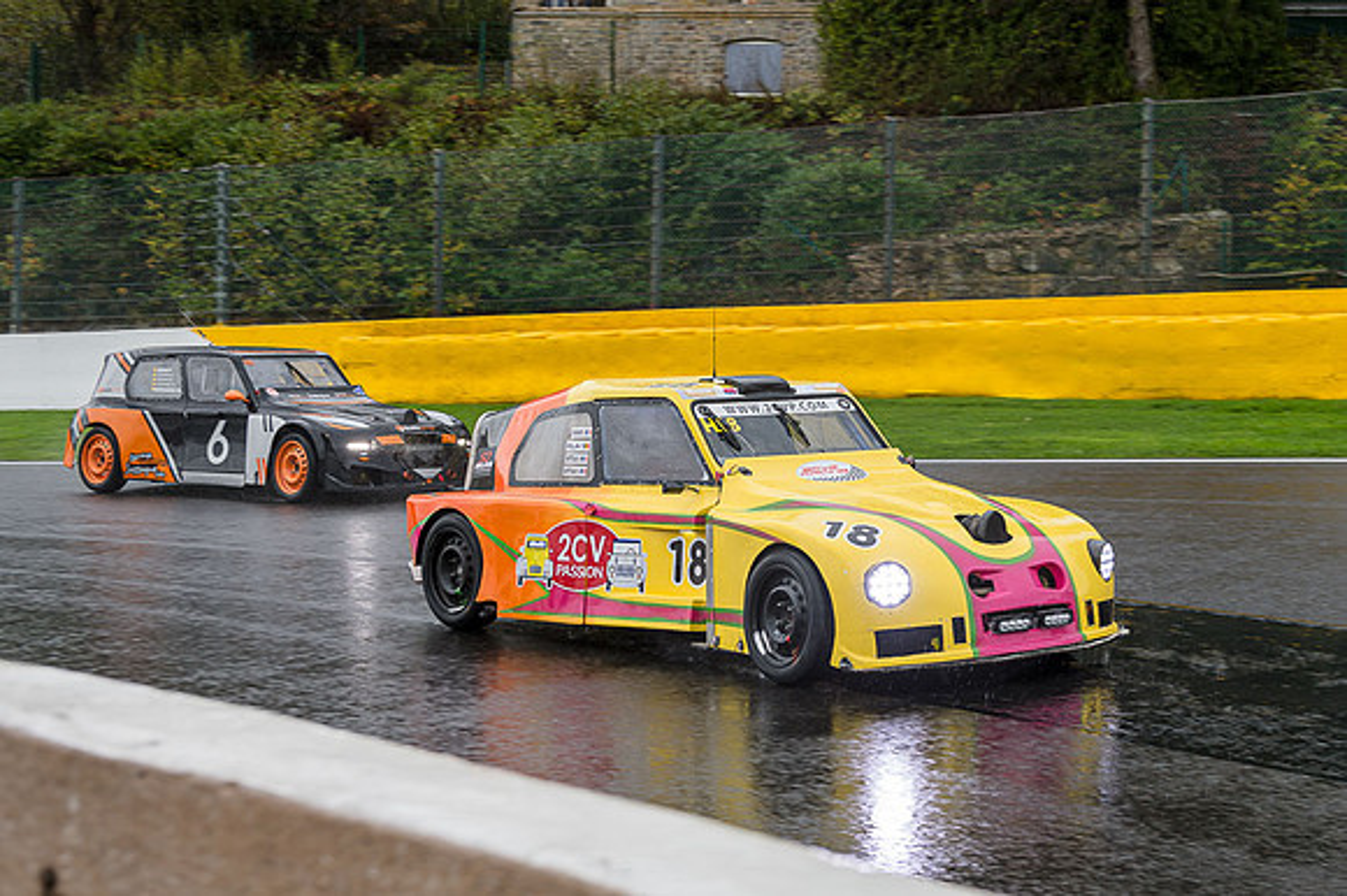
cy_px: 459
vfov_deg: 21.8
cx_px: 931
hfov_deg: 32.0
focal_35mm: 62
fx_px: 2326
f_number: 5
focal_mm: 45
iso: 320
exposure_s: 1/250
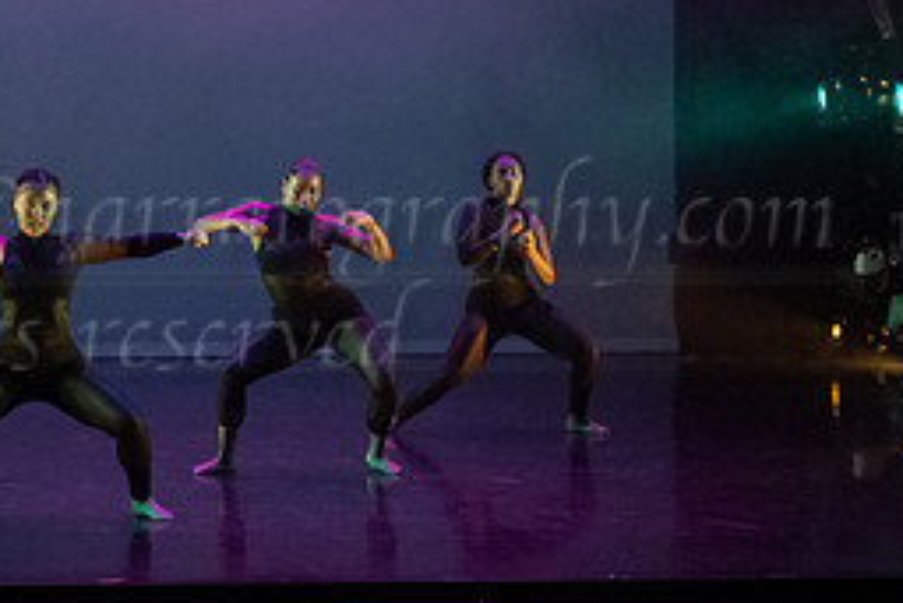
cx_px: 35
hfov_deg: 16.1
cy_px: 308
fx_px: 3137
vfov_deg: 11.0
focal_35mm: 125
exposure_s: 1/320
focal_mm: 42
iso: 4000
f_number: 2.8
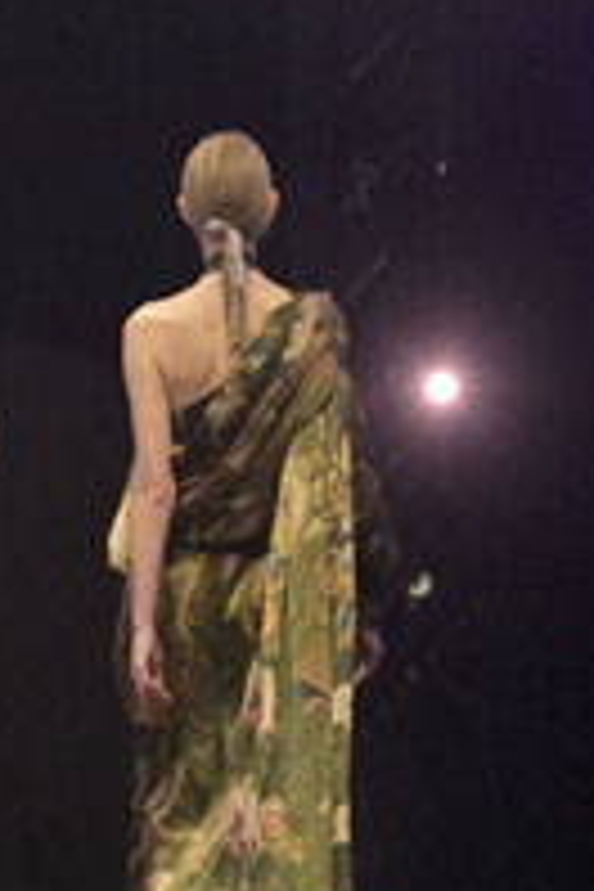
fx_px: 10963
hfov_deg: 3.1
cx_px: -160
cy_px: 616
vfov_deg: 4.7
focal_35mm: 443
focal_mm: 195
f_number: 5.6
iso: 8000
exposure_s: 1/640
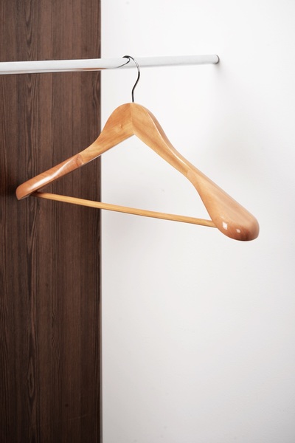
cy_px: 222
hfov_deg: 17.5
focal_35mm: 78
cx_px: 148
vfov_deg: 26.0
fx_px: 959
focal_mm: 78
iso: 100
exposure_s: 1/160
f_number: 10
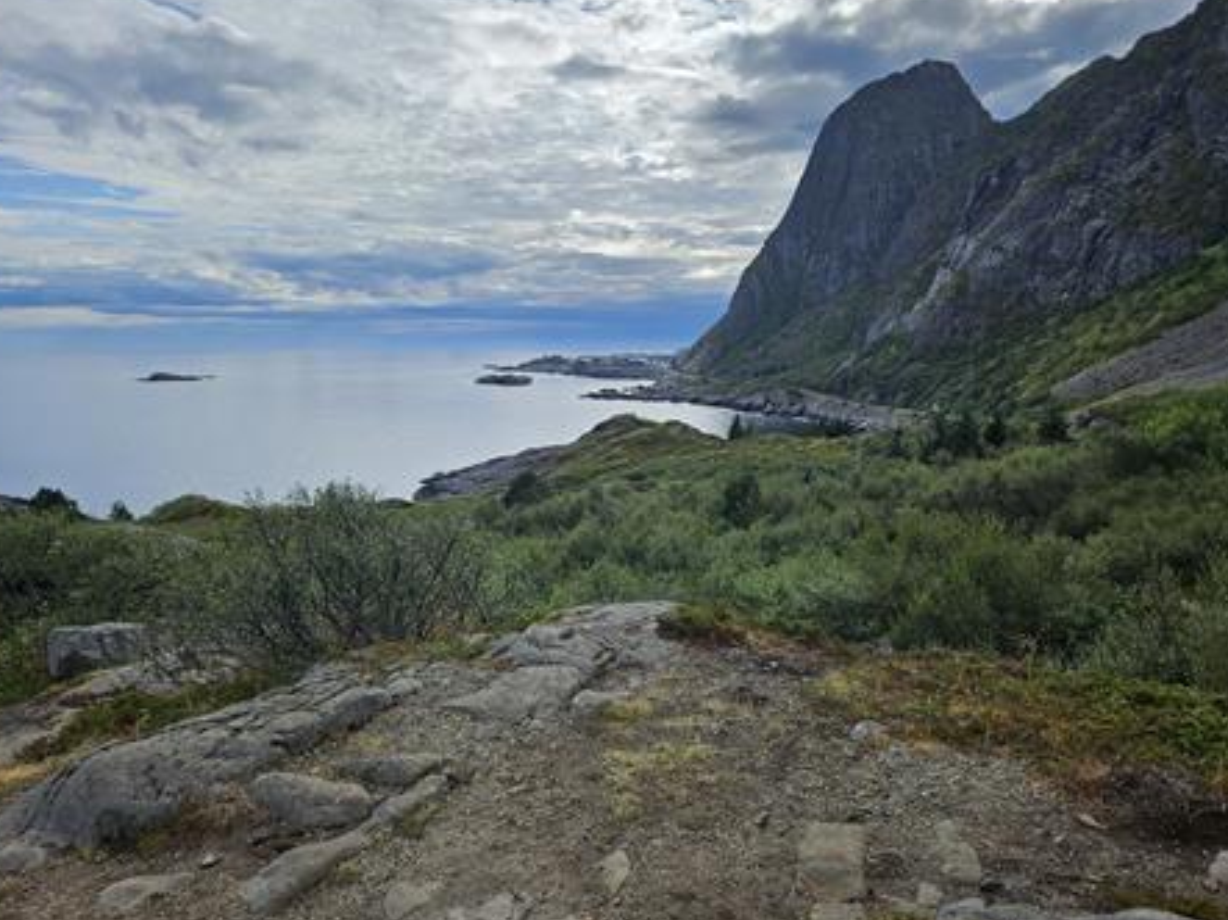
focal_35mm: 25
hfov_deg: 69.4
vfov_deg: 54.8
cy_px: 459
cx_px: 625
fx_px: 886
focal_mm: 5.4
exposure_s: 1/2635
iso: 25
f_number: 1.8
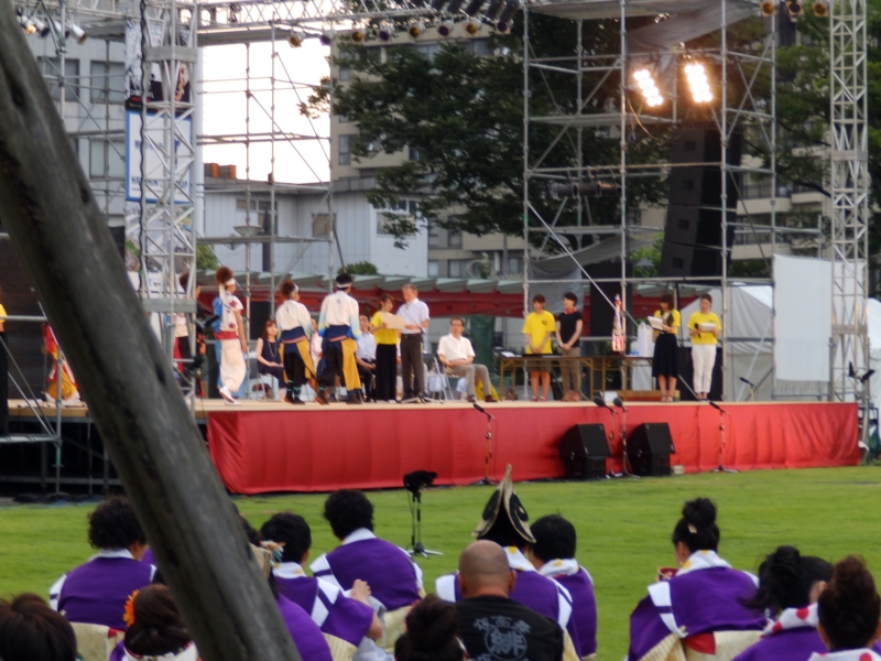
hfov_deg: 17.1
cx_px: 440
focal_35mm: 115
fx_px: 2927
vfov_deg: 12.9
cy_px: 330
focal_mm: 20.6
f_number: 4.8
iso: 160
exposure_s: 1/50
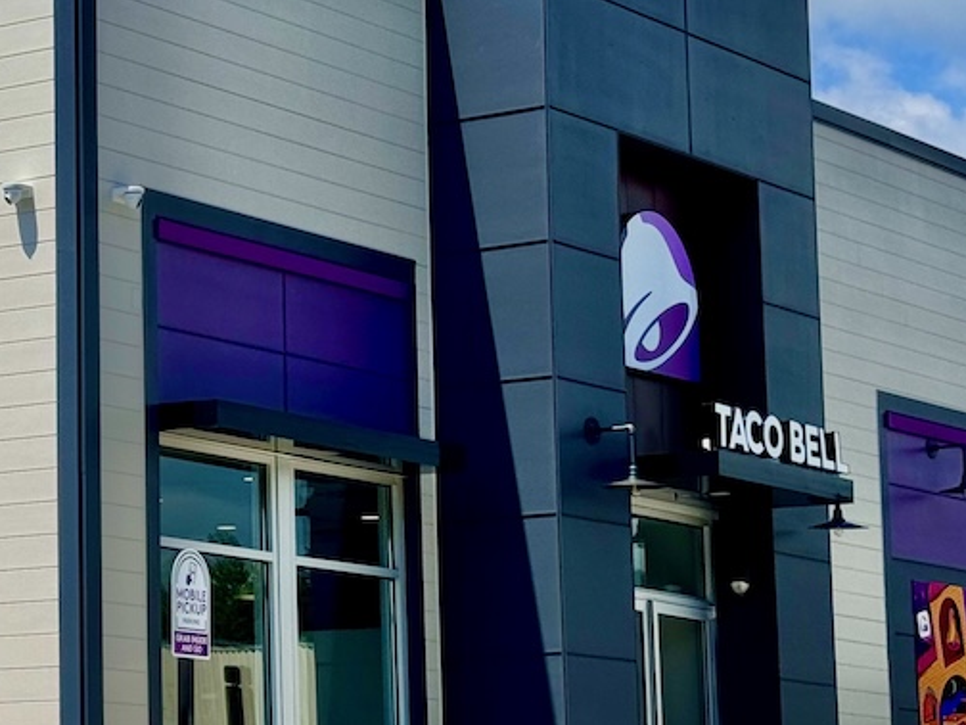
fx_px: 3405
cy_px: 336
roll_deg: -0.6
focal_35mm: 122
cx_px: -205
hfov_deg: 15.5
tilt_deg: +7.9
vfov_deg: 12.1
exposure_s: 1/5376
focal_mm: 6.76
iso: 64
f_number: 1.78
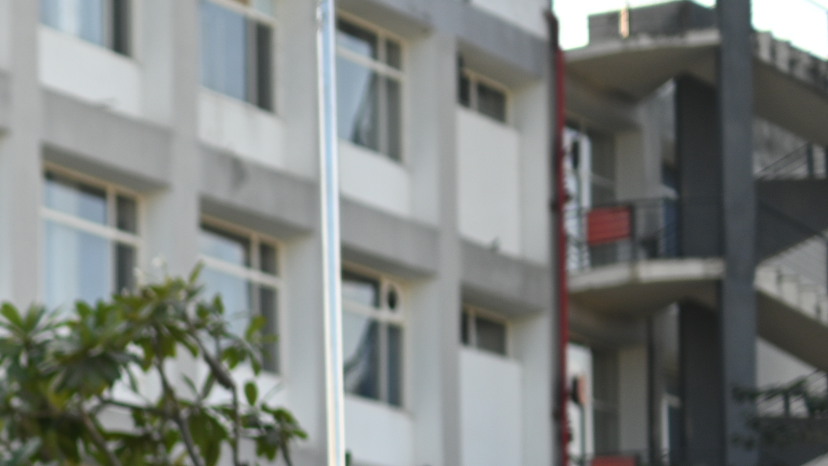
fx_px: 2744
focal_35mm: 125
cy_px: 811
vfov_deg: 9.3
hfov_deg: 15.5
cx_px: -513
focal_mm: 35
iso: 100
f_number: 1.8
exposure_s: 1/1250
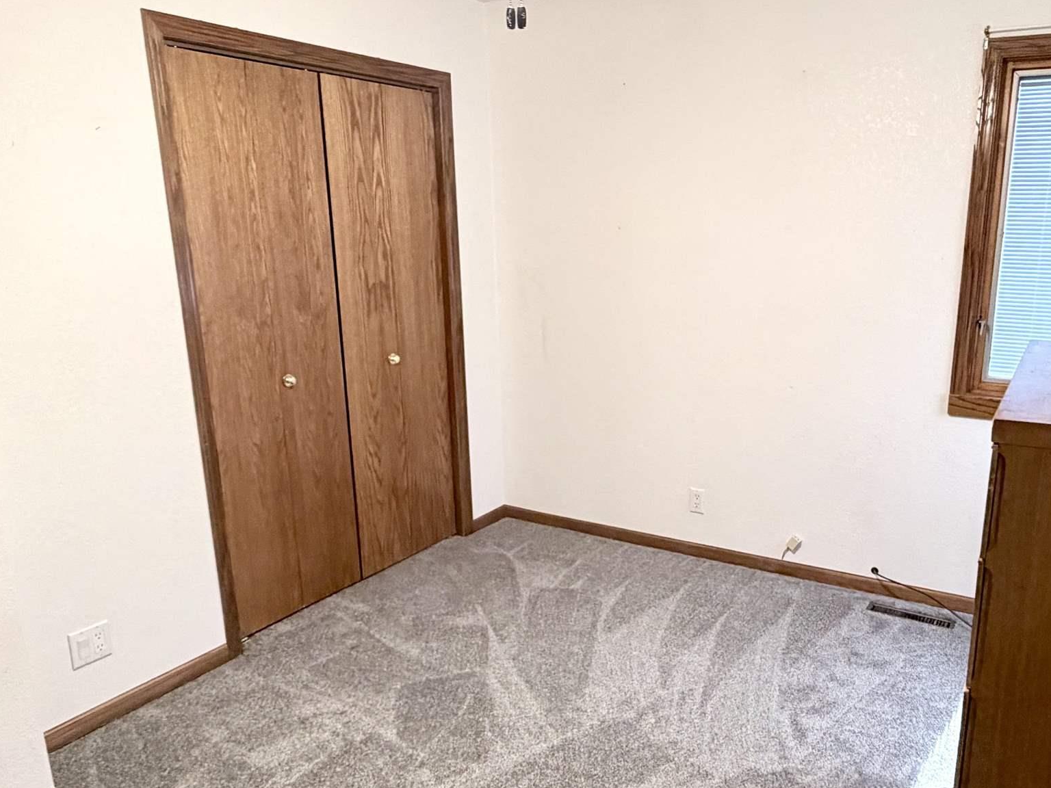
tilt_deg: -14.6
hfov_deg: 62.6
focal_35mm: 28
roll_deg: -0.2
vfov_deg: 49.7
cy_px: 434
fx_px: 850
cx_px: 654
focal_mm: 2.22
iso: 400
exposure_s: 1/60
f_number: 2.2
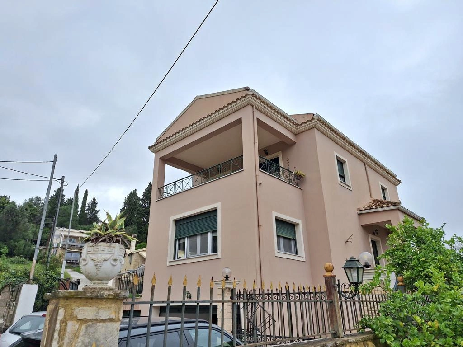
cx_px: 232
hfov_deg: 73.9
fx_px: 308
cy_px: 174
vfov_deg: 58.9
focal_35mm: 23
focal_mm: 5.54
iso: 40
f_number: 1.8
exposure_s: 1/247
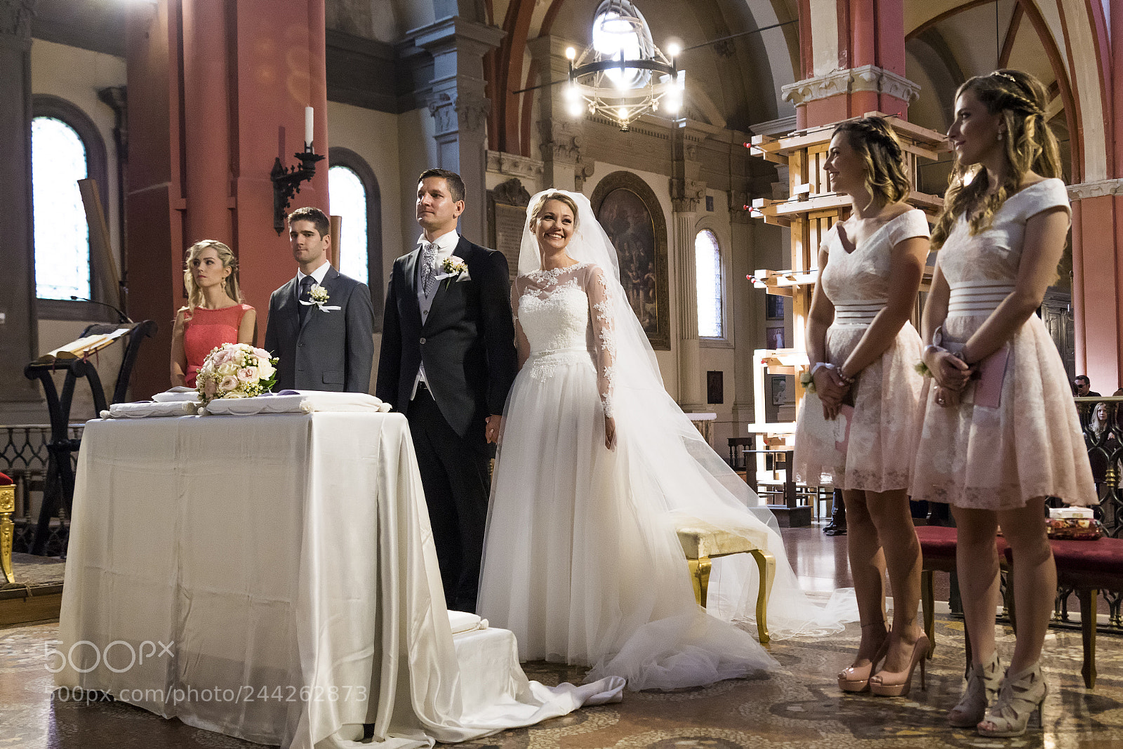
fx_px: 1029
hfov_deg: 57.2
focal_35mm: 33
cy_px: 374
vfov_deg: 40.0
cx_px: 562
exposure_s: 1/60
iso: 1000
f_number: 2.8
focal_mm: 22
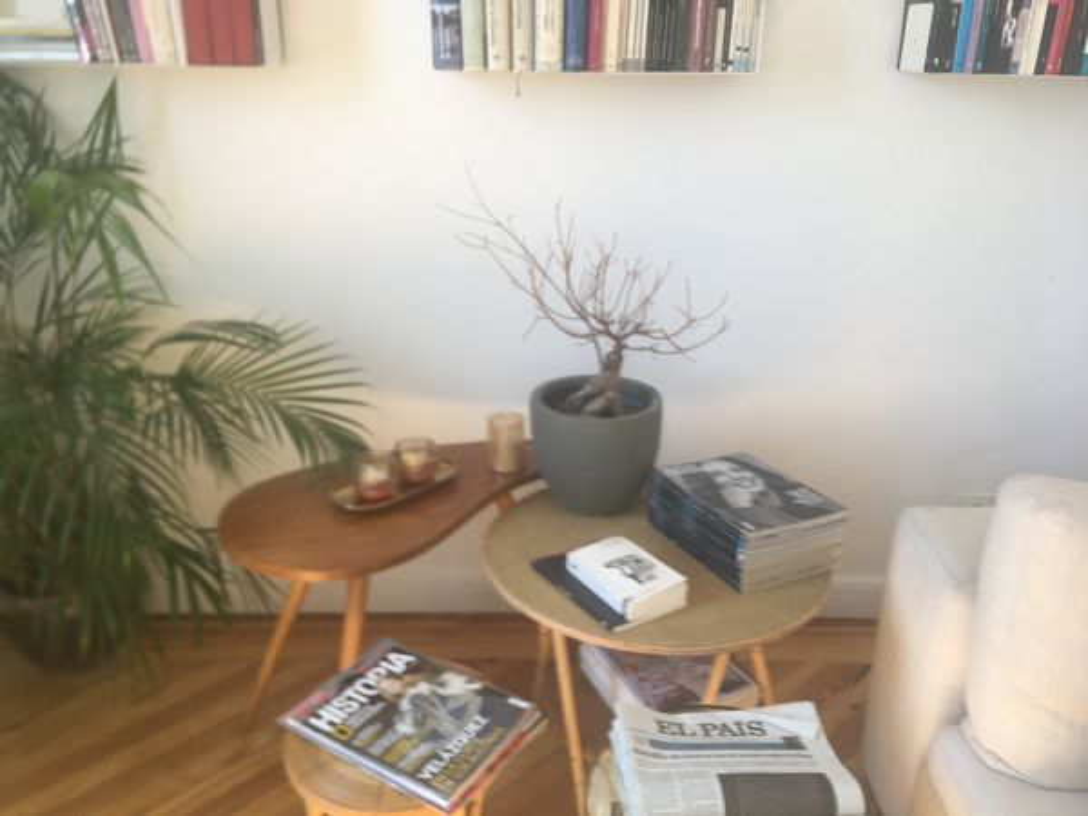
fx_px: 911
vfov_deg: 48.2
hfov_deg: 61.7
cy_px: 408
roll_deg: -1.2
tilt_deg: -20.5
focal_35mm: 29
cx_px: 544
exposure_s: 1/50
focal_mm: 4.15
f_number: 2.2
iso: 25
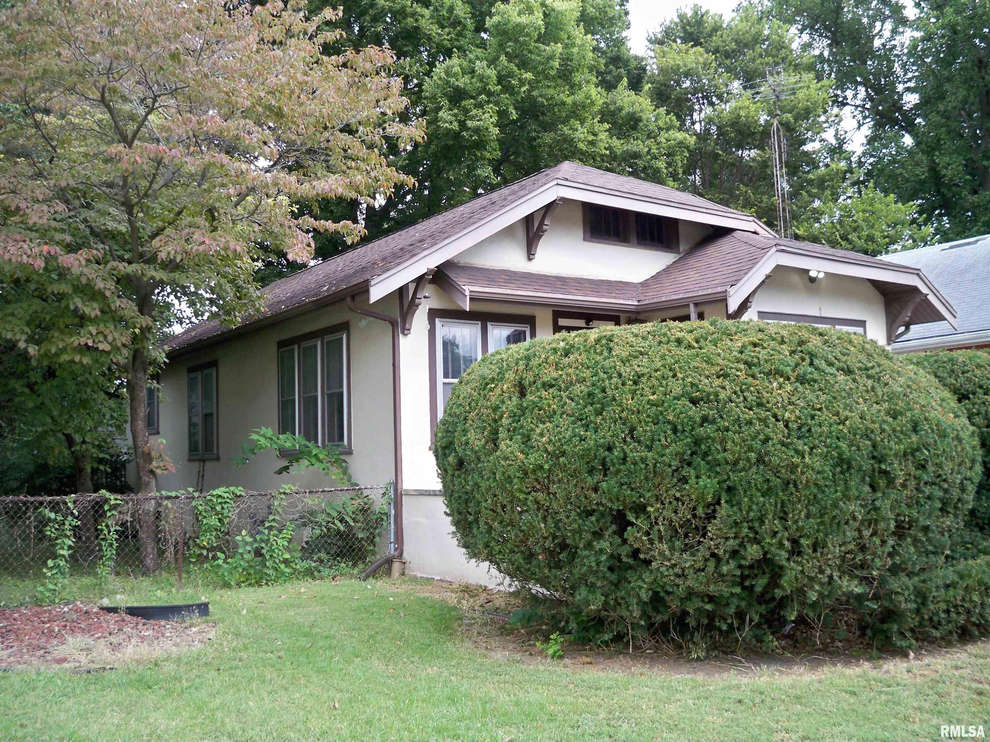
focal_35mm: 35
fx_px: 1001
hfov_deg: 52.6
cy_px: 371
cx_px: 495
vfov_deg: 40.7
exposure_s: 1/200
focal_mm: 6.3
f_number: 3.1
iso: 100
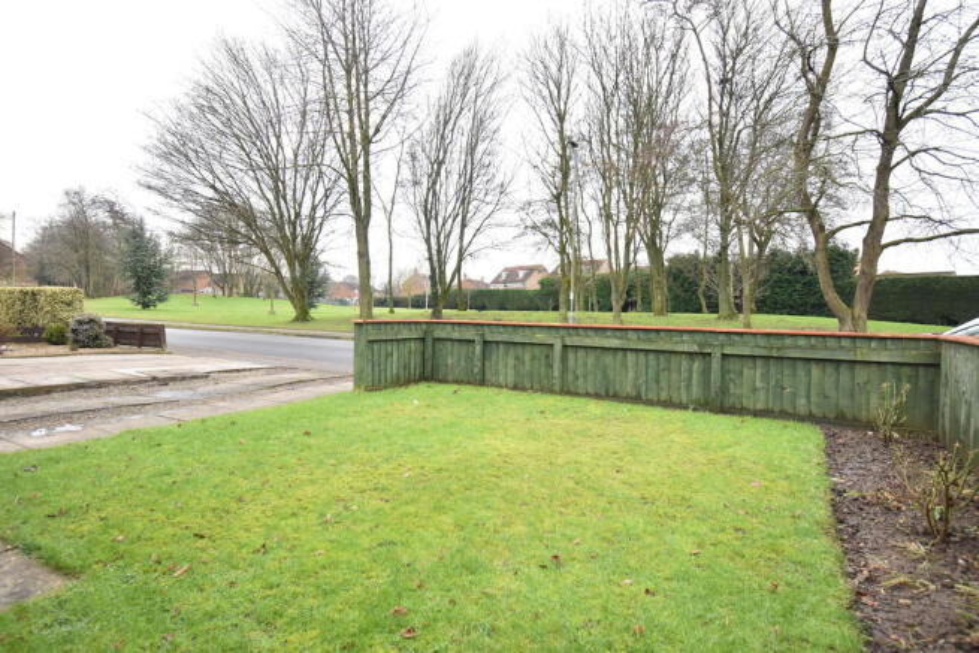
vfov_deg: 63.2
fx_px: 530
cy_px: 326
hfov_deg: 85.4
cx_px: 490
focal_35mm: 20
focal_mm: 13
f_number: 5.6
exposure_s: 1/125
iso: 400
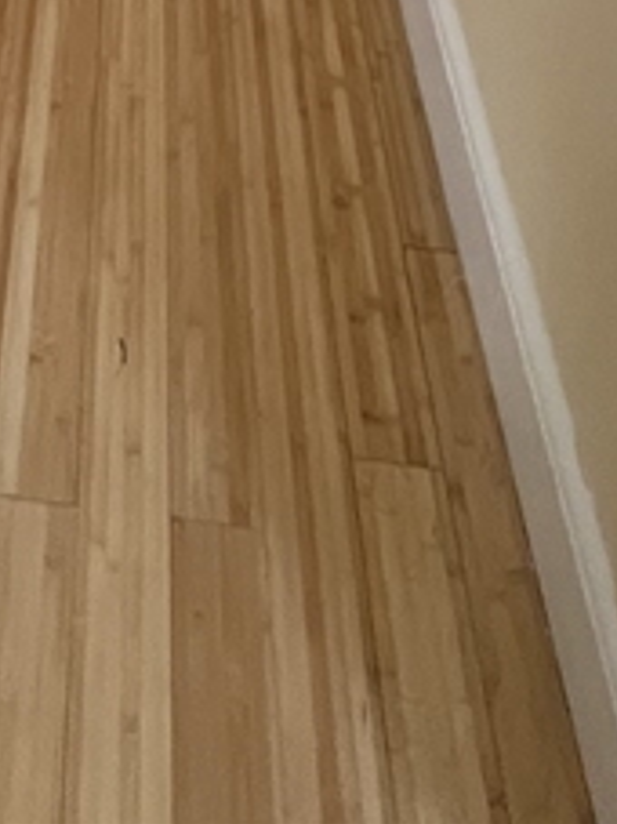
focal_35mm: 44
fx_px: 1047
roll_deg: -1.1
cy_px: -563
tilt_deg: -23.8
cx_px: 15
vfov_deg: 24.7
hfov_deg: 30.7
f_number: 1.8
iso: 250
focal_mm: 1.57
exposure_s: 1/64
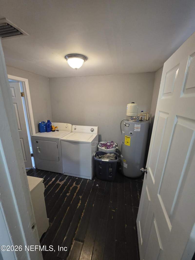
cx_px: 98
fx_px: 98
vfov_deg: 106.2
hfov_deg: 89.9
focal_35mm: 13
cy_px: 130
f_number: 1.9
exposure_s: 1/60
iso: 640
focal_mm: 2.2
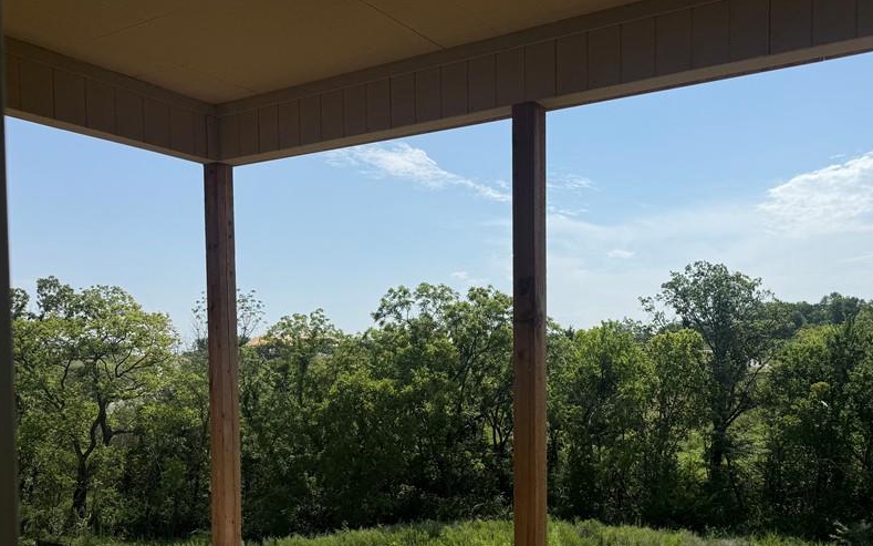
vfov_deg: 37.5
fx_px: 785
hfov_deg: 57.6
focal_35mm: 33
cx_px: 536
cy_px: 400
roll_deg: -0.2
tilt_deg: -3.7
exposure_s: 1/9091
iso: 80
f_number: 1.78
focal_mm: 6.76
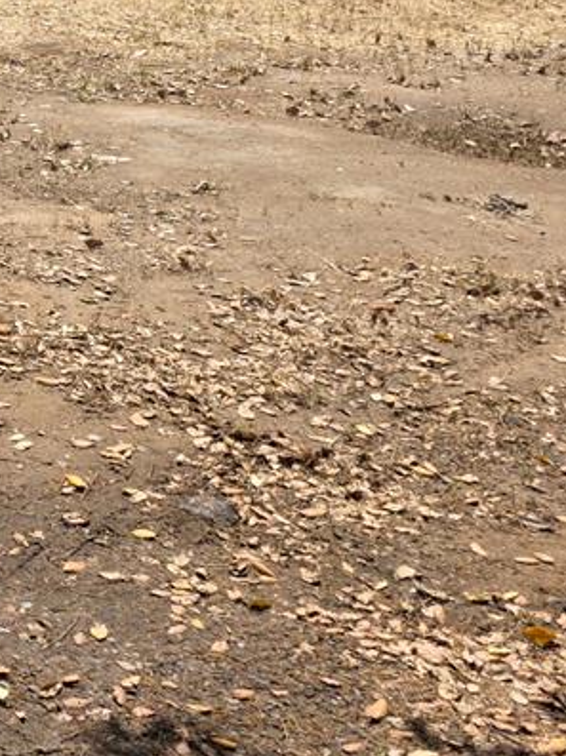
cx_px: -483
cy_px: -36
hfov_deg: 14.6
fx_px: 1900
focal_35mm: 87
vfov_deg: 21.6
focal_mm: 6.3
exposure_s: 1/4889
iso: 80
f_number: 1.7
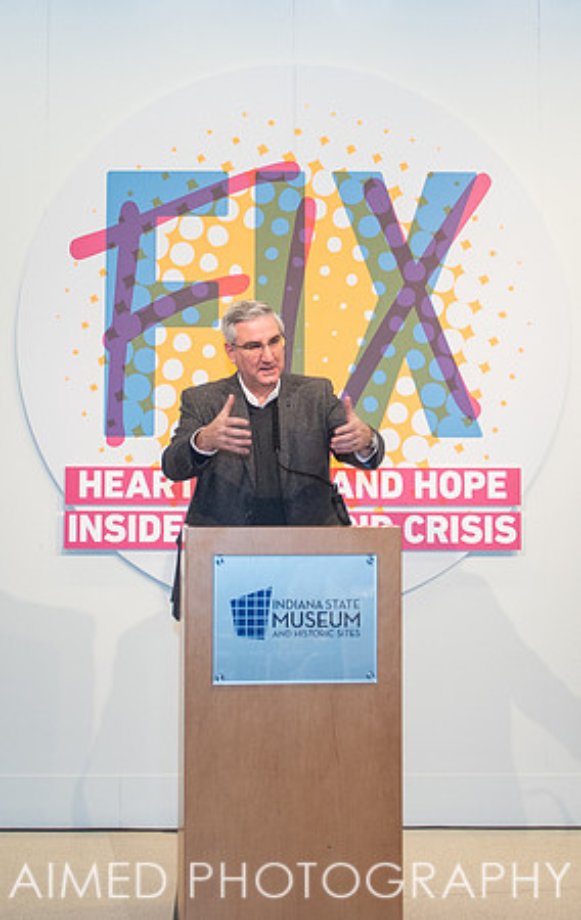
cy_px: 348
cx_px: 309
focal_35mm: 63
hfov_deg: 20.6
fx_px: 1596
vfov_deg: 32.0
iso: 1250
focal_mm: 24
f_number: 3.2
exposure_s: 1/200
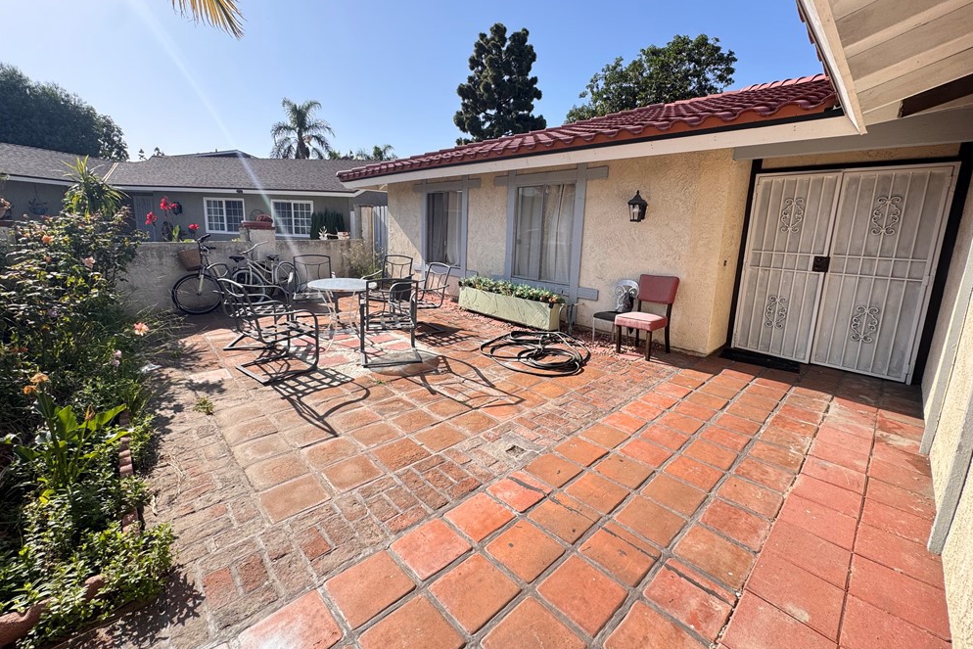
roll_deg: -2.7
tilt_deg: -11.1
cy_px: 301
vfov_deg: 77.2
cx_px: 497
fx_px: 405
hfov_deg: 100.4
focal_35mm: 15
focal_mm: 2.22
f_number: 2.2
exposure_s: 1/849
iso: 40
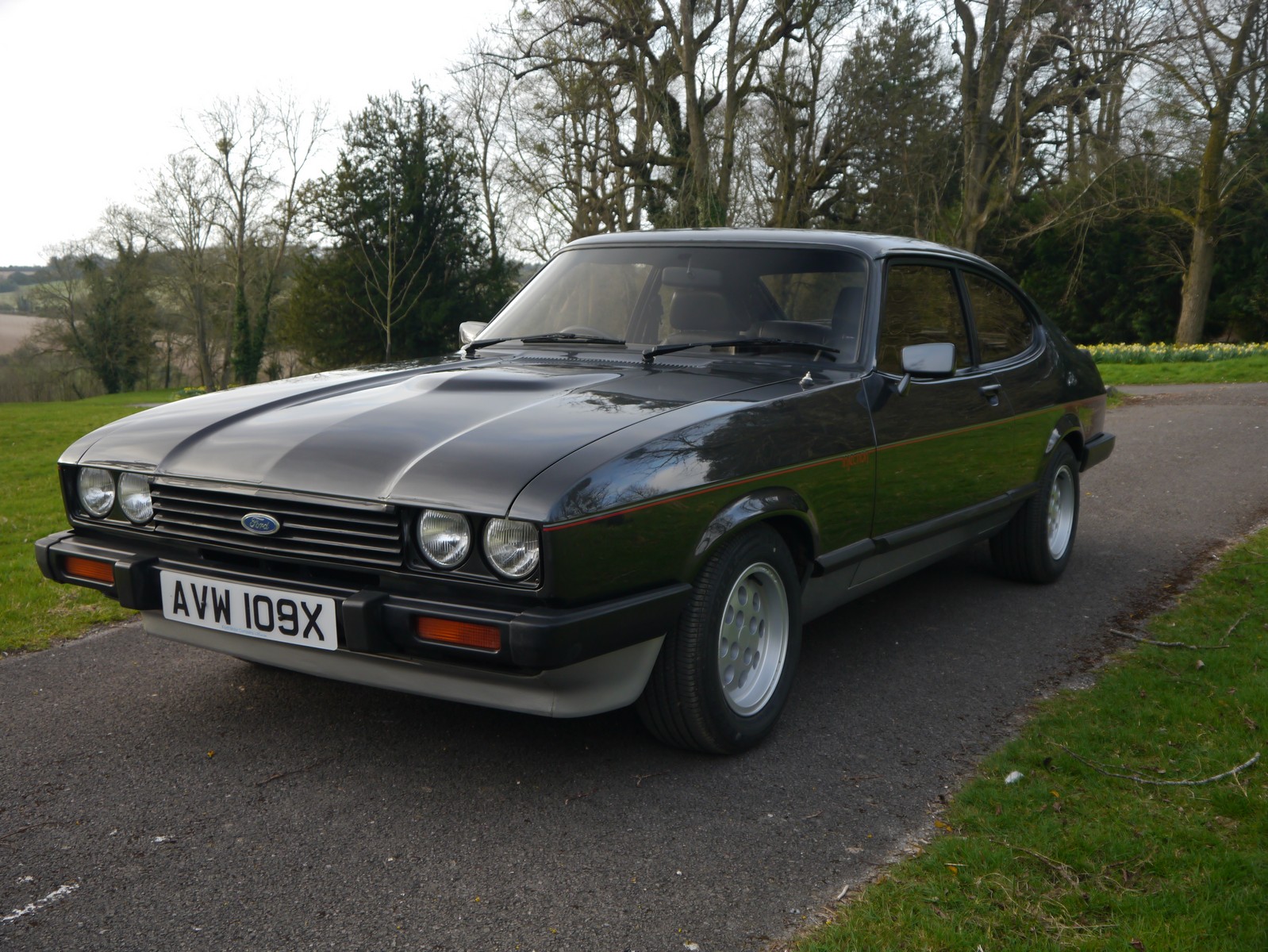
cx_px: 634
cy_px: 476
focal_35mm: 42
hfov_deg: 44.8
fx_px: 1539
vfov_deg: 34.4
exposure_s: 1/60
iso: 160
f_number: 4.3
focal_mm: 21
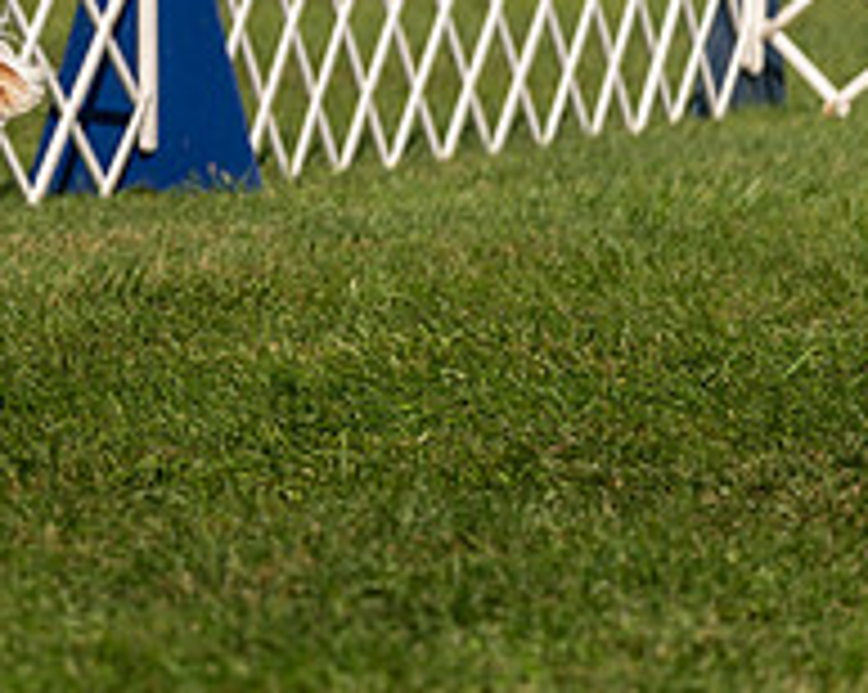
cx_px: -254
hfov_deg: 4.0
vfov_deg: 3.2
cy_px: -158
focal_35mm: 486
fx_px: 12472
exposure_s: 1/2500
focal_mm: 148
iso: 100
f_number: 3.2
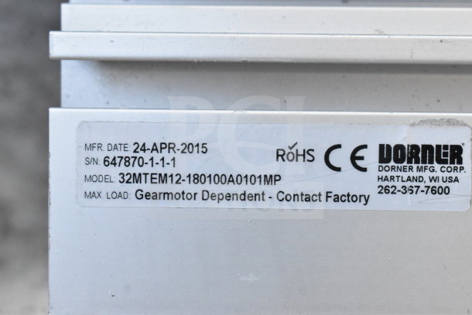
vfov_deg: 18.2
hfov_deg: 27.0
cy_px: 158
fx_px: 984
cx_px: 236
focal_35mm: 75
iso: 6400
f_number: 9
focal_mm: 50
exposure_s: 1/320
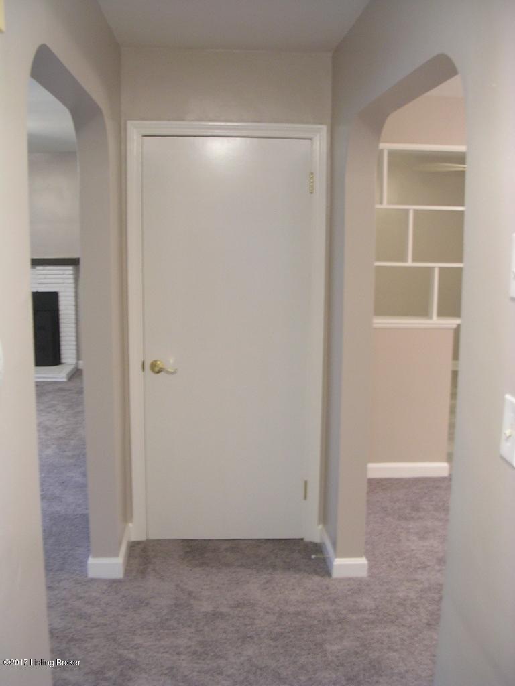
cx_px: 258
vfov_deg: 49.0
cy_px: 343
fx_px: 754
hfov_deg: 37.7
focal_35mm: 38
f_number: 2.8
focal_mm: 5.8
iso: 79
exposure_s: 1/5.1
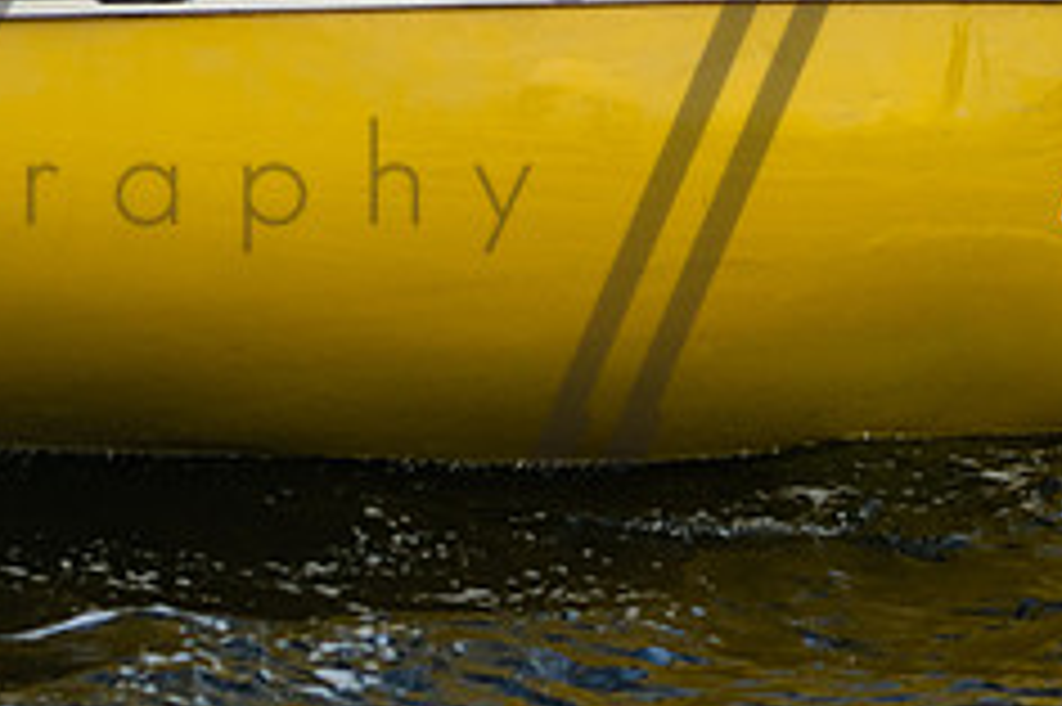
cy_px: -200
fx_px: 9698
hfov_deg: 6.3
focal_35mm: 329
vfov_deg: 4.2
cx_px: 75
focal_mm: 110
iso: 400
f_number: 5
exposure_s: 1/1600
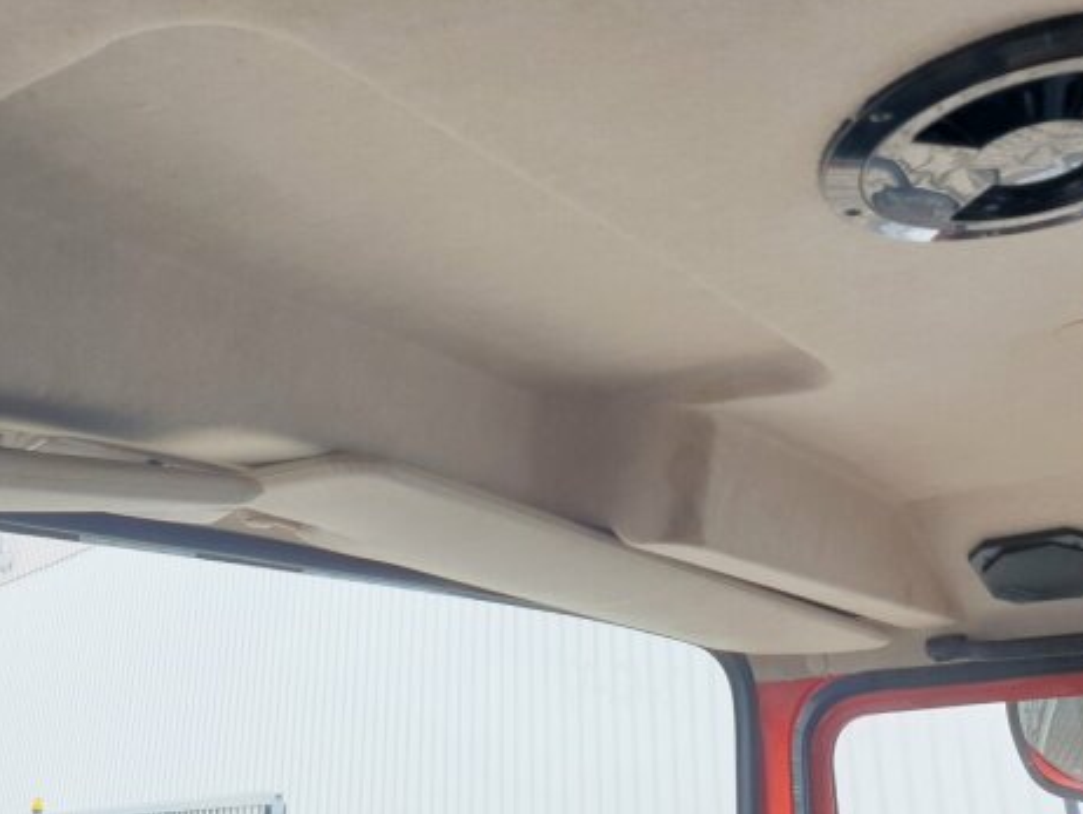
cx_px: 593
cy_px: 291
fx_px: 1127
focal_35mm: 36
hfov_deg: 51.3
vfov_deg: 39.3
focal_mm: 4.3
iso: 50
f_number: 2.4
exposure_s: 1/169
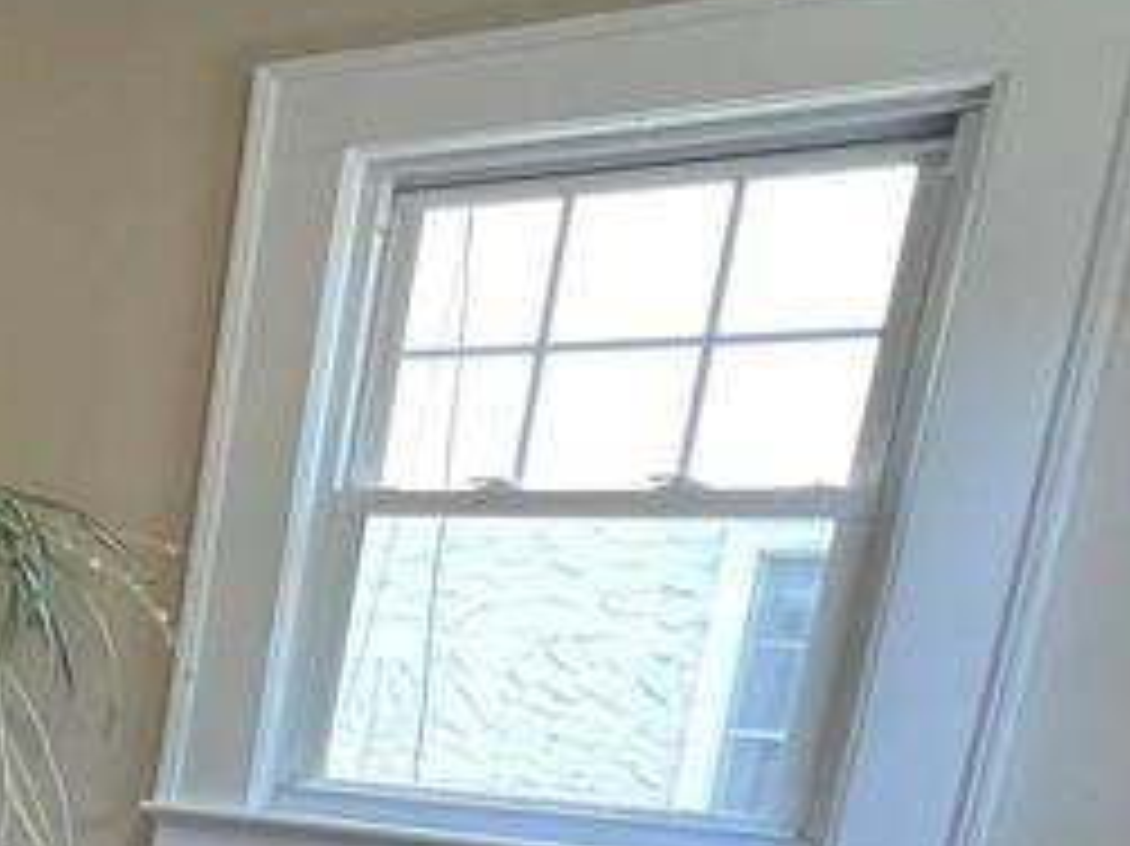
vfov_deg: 25.4
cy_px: 945
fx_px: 1729
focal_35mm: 53
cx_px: -954
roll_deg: +0.5
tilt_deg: -13.2
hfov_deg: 21.4
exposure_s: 1/120
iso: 250
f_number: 1.8
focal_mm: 1.57
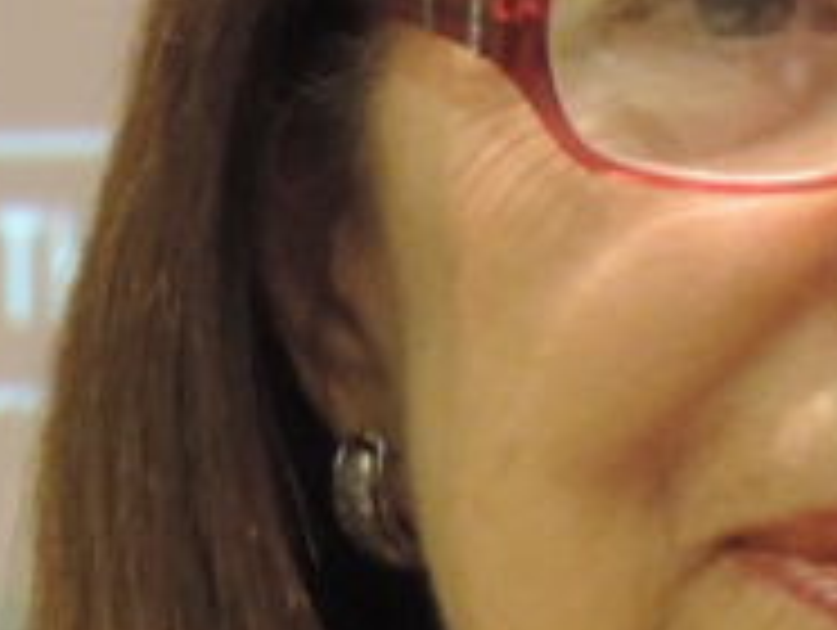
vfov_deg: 0.8
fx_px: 43313
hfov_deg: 1.1
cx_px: 1156
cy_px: 644
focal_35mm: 1789
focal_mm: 57.9
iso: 800
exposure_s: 1/20
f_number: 4.8
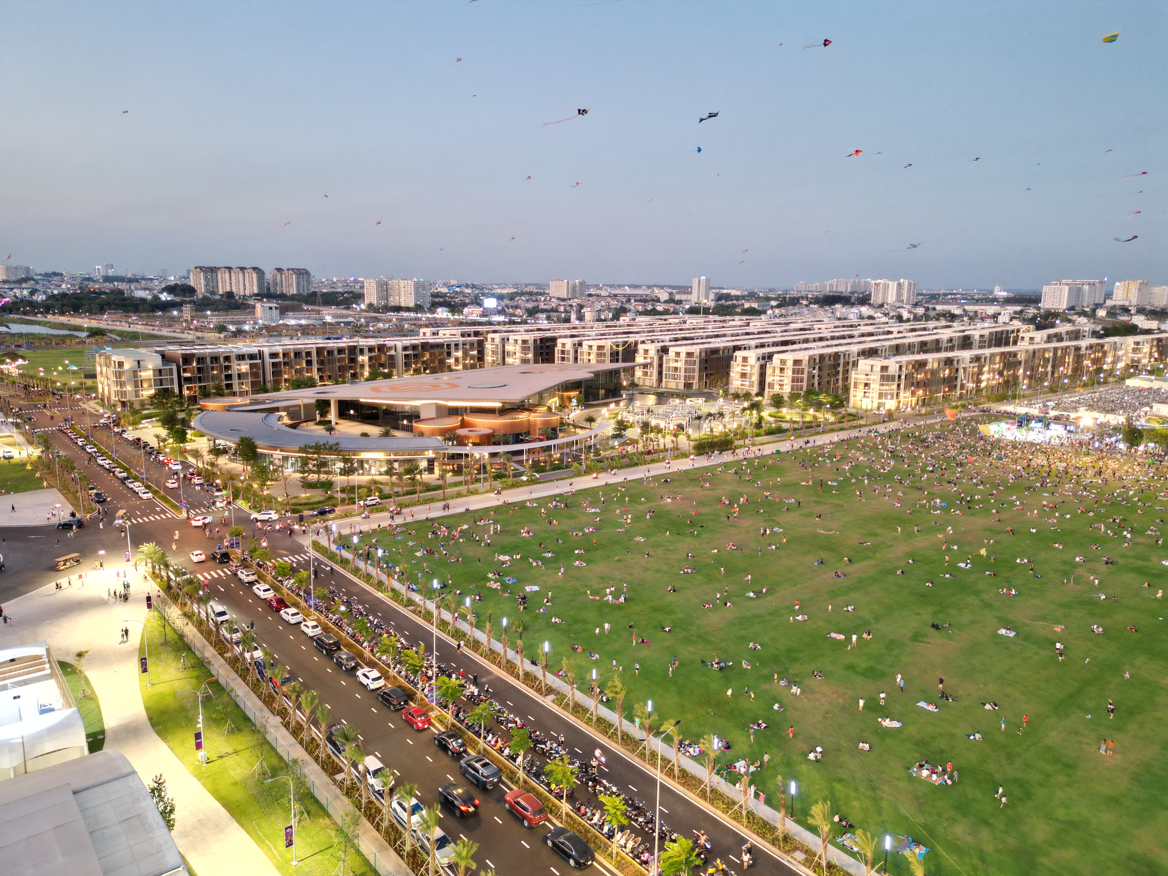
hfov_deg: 71.6
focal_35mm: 24
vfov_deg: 56.8
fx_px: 810
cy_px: 438
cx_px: 584
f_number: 1.7
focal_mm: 6.72
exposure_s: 1/15
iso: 270
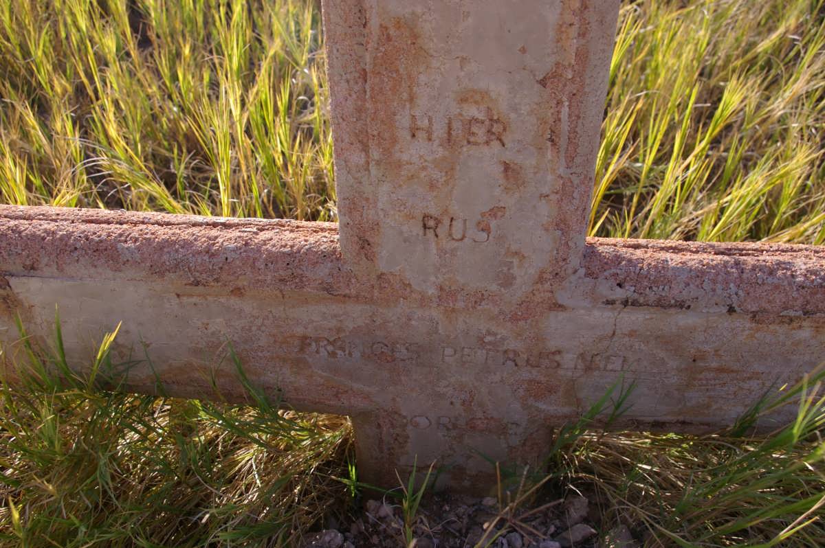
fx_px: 721
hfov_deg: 59.5
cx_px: 412
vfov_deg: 41.6
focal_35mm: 32
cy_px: 274
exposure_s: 1/180
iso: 200
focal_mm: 21
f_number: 8
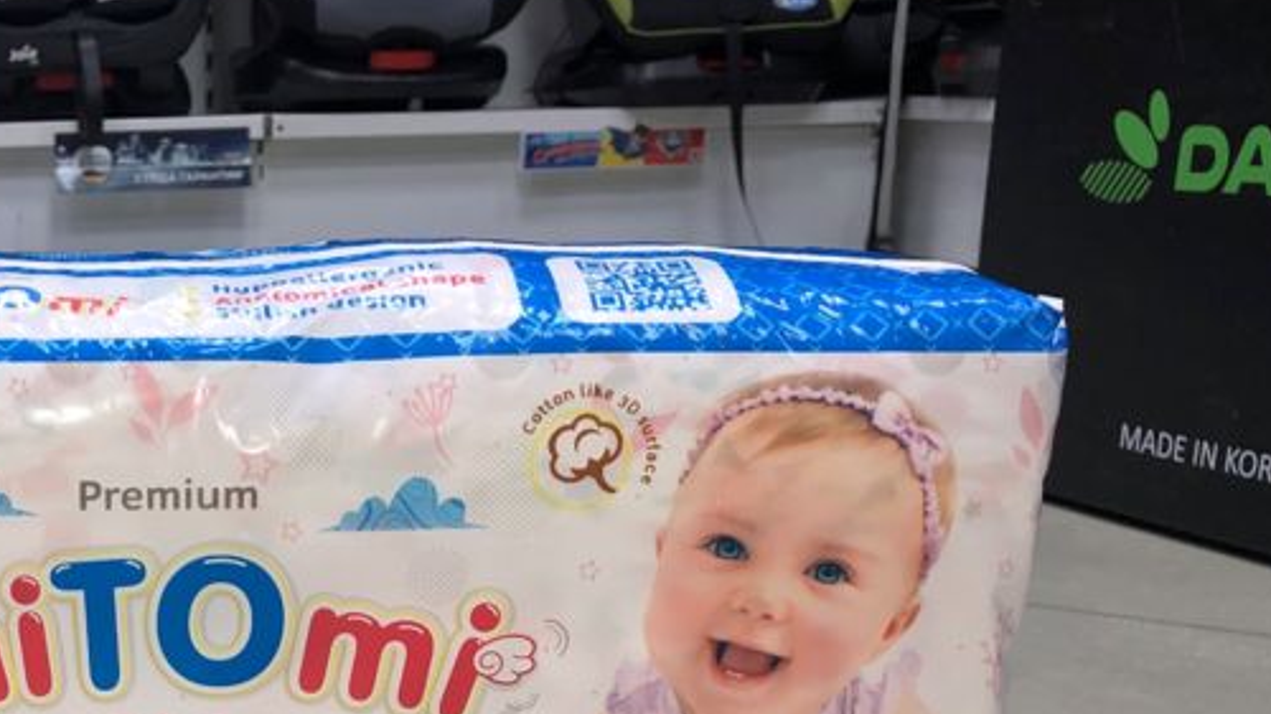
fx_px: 2055
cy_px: 752
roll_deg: +0.4
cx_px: 97
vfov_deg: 19.0
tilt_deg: -17.1
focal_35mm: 61
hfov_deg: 32.4
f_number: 1.8
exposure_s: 1/33
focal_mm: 3.99
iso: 20
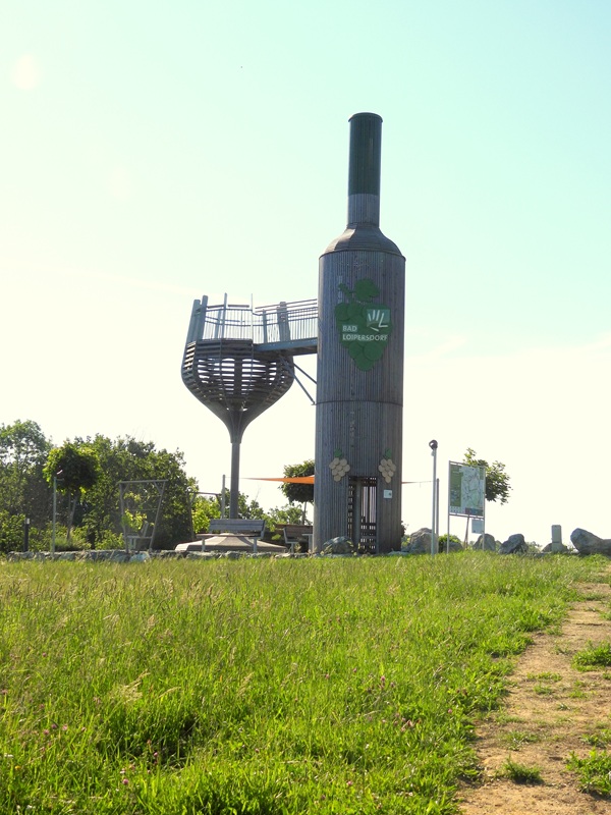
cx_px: 306
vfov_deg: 34.9
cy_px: 408
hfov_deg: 26.6
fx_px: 1294
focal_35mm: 55
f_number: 3.5
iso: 100
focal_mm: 9.8
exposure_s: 1/2000
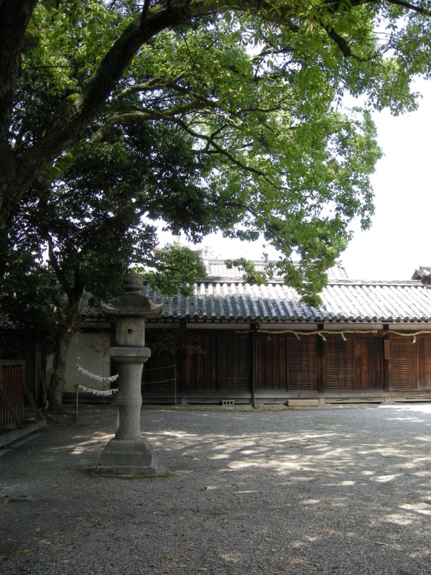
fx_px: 581
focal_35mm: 35
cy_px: 288
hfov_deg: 40.7
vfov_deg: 52.6
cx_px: 216
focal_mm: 5.7
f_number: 2.8
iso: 50
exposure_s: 1/178
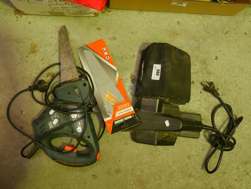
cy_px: 94
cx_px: 126
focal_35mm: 44
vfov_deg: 32.9
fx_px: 319
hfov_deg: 42.9
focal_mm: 22
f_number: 4.9
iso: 3200
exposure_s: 1/125
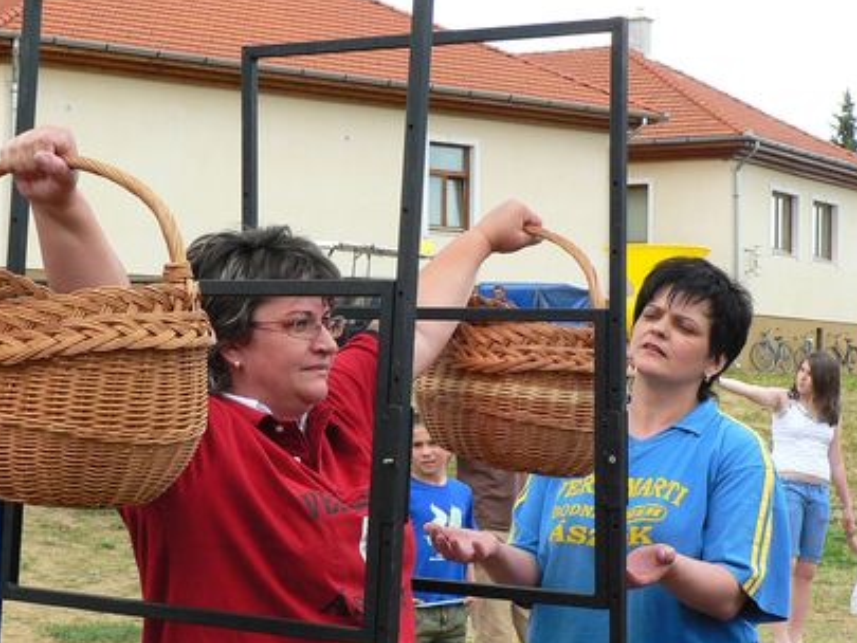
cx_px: 360
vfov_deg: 17.6
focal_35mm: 84
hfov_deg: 23.3
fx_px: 2080
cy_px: 352
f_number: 4.5
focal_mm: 11.6
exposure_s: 1/500
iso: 200
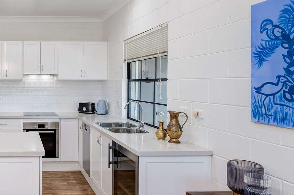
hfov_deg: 52.8
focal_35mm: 31
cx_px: 28
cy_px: 96
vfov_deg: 42.3
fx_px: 253
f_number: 8
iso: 200
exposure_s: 1/20
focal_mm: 16
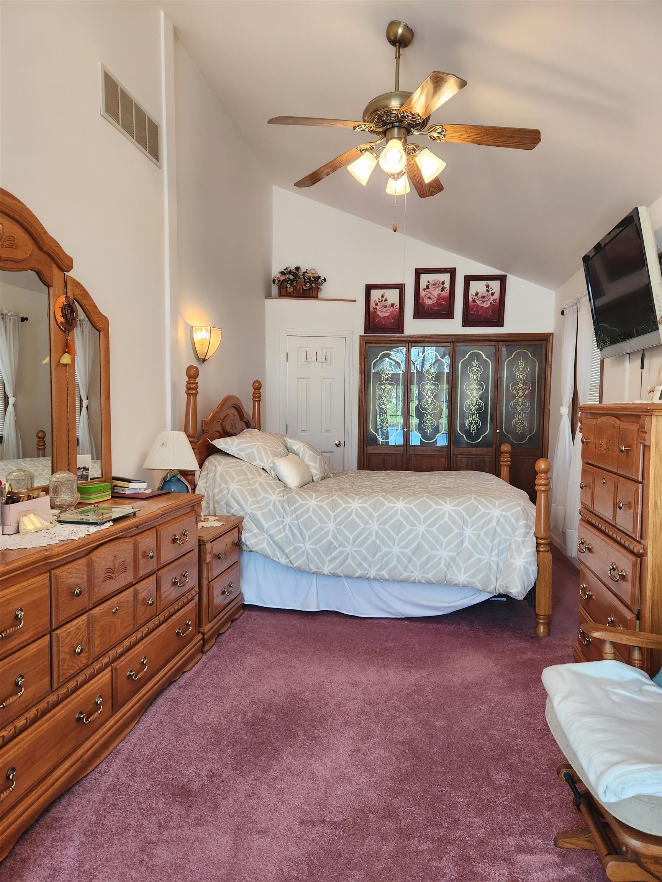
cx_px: 331
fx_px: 586
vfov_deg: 73.9
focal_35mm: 23
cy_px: 441
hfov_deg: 58.9
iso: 200
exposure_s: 1/120
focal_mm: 5.4
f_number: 1.8
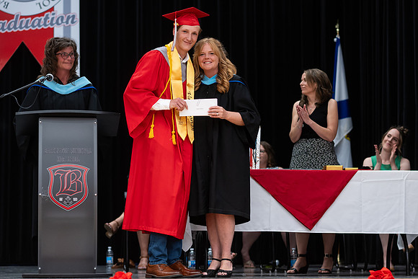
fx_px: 1290
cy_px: 165
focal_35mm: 111
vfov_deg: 12.3
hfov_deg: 18.4
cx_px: 209
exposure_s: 1/200
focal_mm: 85
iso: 1000
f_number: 2.8
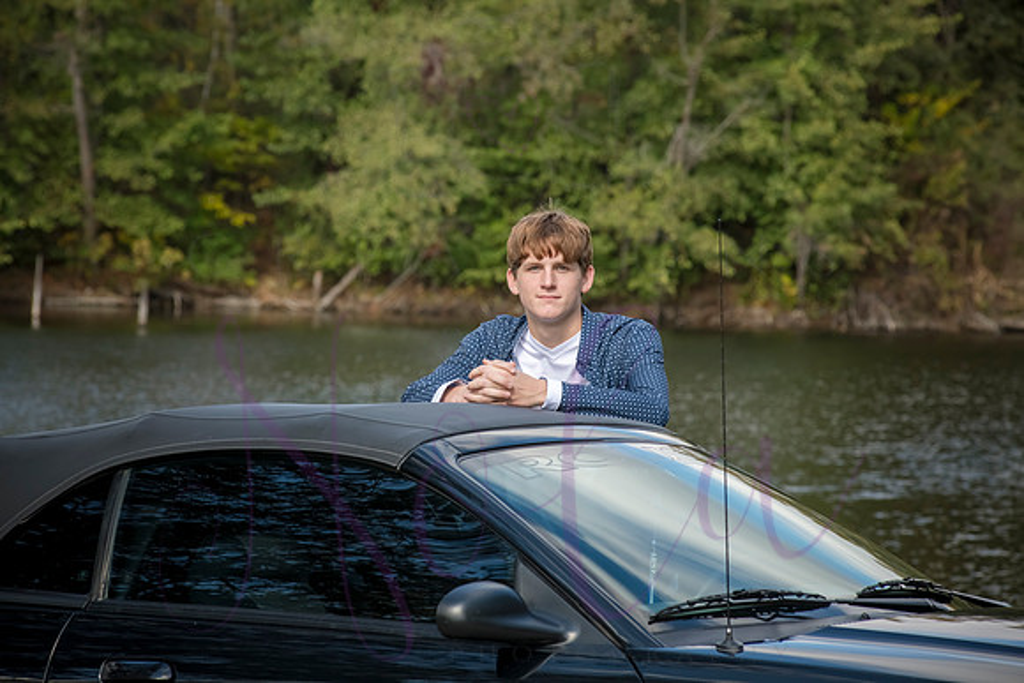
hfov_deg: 12.1
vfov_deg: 8.1
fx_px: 4836
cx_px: 512
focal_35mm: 170
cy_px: 342
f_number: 8
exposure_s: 1/640
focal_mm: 170
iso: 800
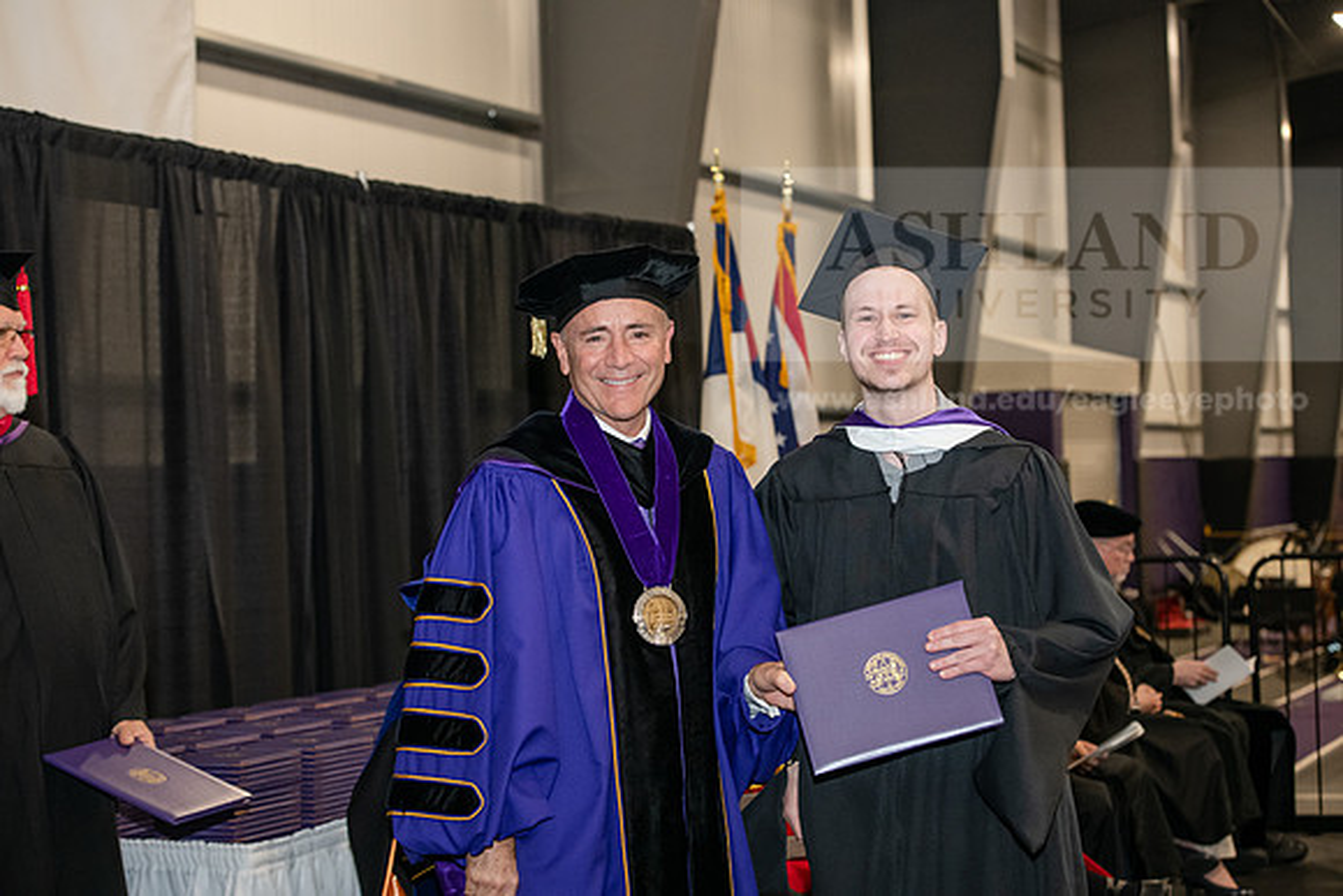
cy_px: 448
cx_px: 672
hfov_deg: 28.8
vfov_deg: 19.5
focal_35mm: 70
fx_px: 2612
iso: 2500
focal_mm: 70
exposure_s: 1/200
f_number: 5
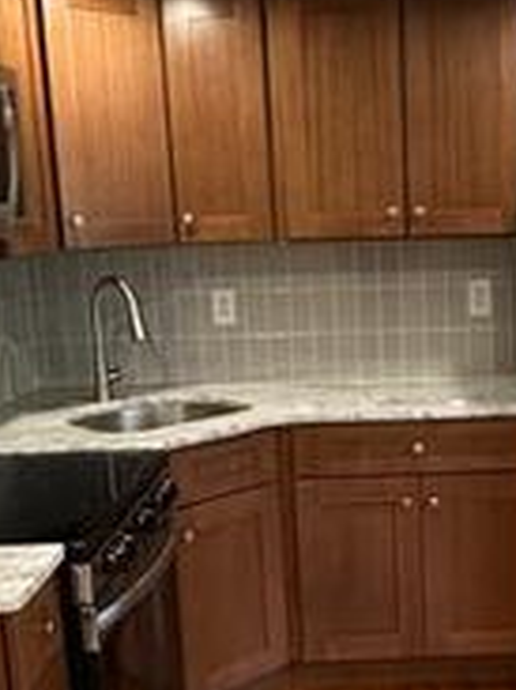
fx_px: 1015
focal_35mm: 51
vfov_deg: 37.4
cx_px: 418
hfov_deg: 27.9
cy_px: 413
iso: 400
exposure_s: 1/60
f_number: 2.2
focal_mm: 2.22
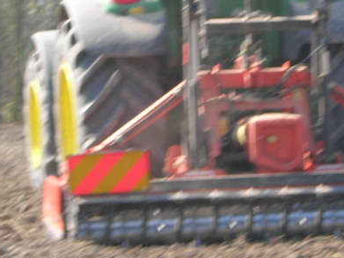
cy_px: 29
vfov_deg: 5.0
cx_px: 225
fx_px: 2920
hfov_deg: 6.7
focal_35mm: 294
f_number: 8.2
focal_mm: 23.4
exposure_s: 1/68.8
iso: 64
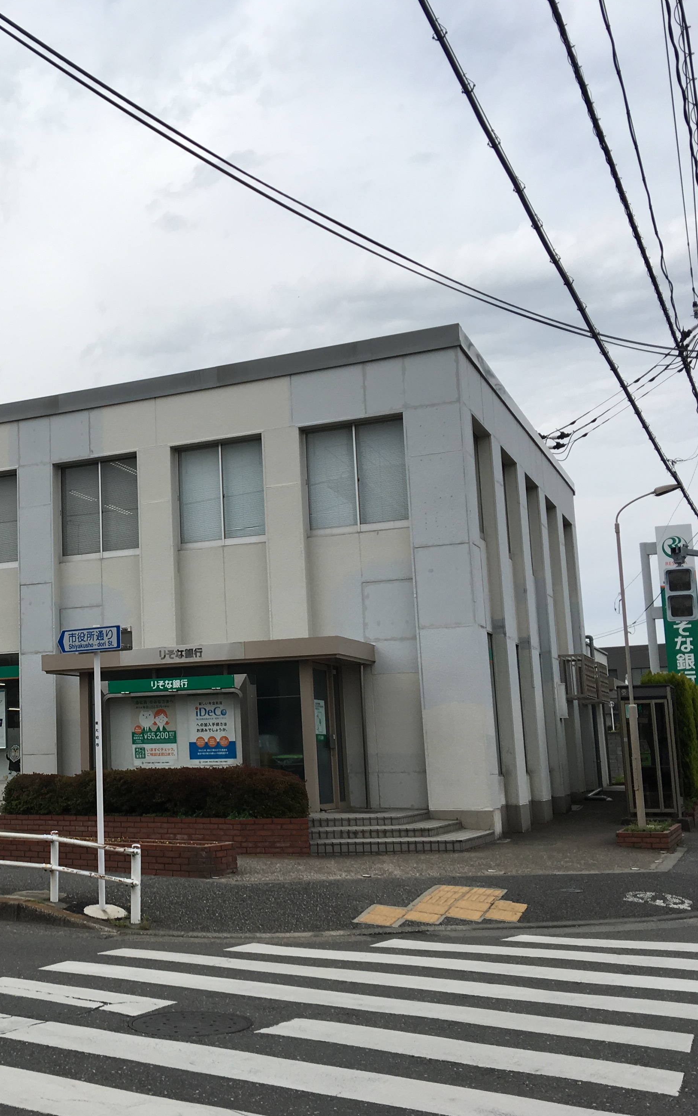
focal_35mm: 42
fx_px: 1279
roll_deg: +0.9
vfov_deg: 47.2
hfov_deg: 29.3
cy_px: 568
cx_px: 70
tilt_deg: +10.8
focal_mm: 4.15
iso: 25
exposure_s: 1/1451
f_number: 2.2
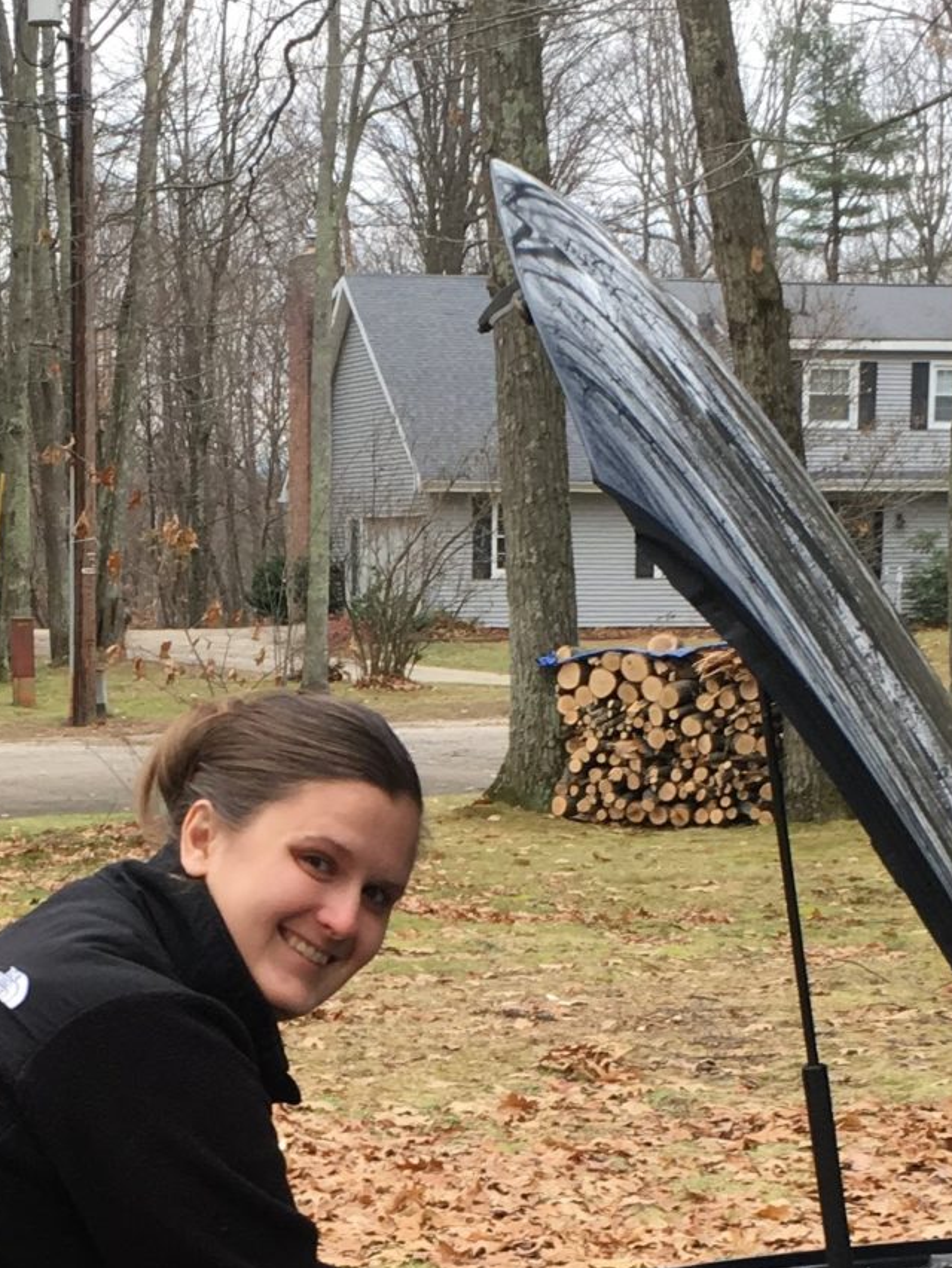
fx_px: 3189
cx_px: 299
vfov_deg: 22.1
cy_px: 1085
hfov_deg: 16.9
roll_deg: +0.6
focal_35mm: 87
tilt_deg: -8.9
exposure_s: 1/120
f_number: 2.2
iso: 40
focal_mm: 4.15
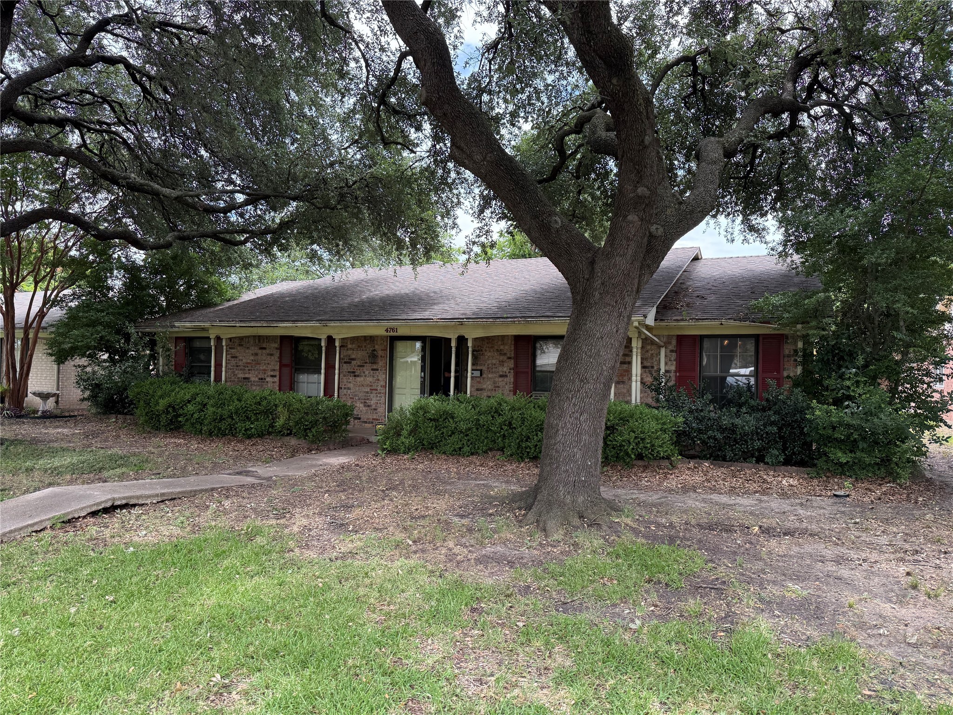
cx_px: 476
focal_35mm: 24
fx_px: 661
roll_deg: +1.2
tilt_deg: +4.7
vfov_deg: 56.8
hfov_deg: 71.6
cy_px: 358
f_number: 1.78
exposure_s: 1/660
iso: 100
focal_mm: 6.76
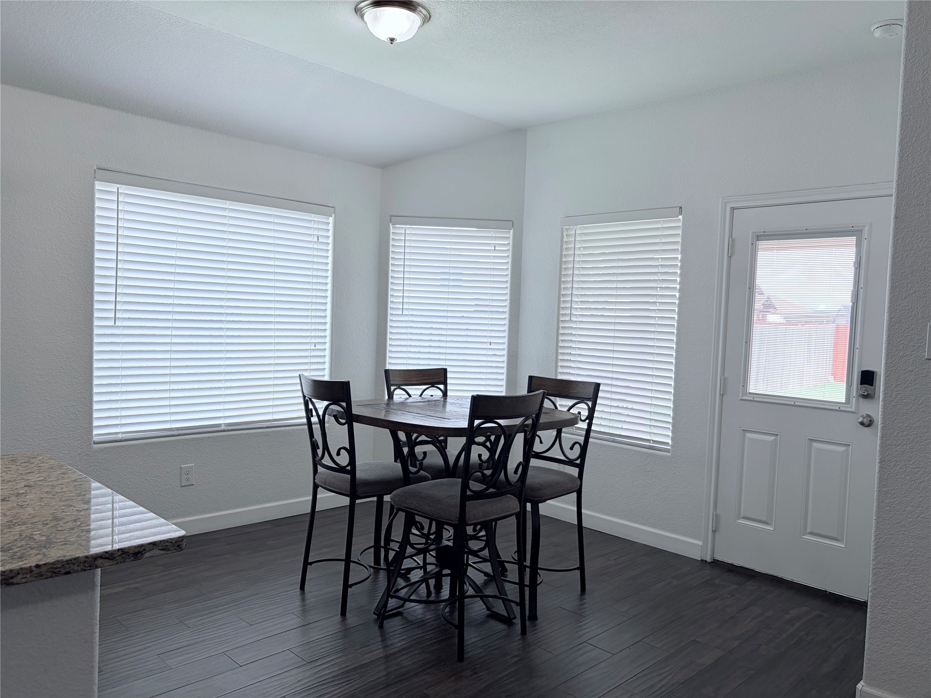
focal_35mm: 26
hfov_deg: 67.3
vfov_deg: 53.1
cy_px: 349
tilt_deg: -2.1
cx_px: 466
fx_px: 699
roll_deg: -1.9
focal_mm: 5.96
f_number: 1.6
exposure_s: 1/120
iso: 40
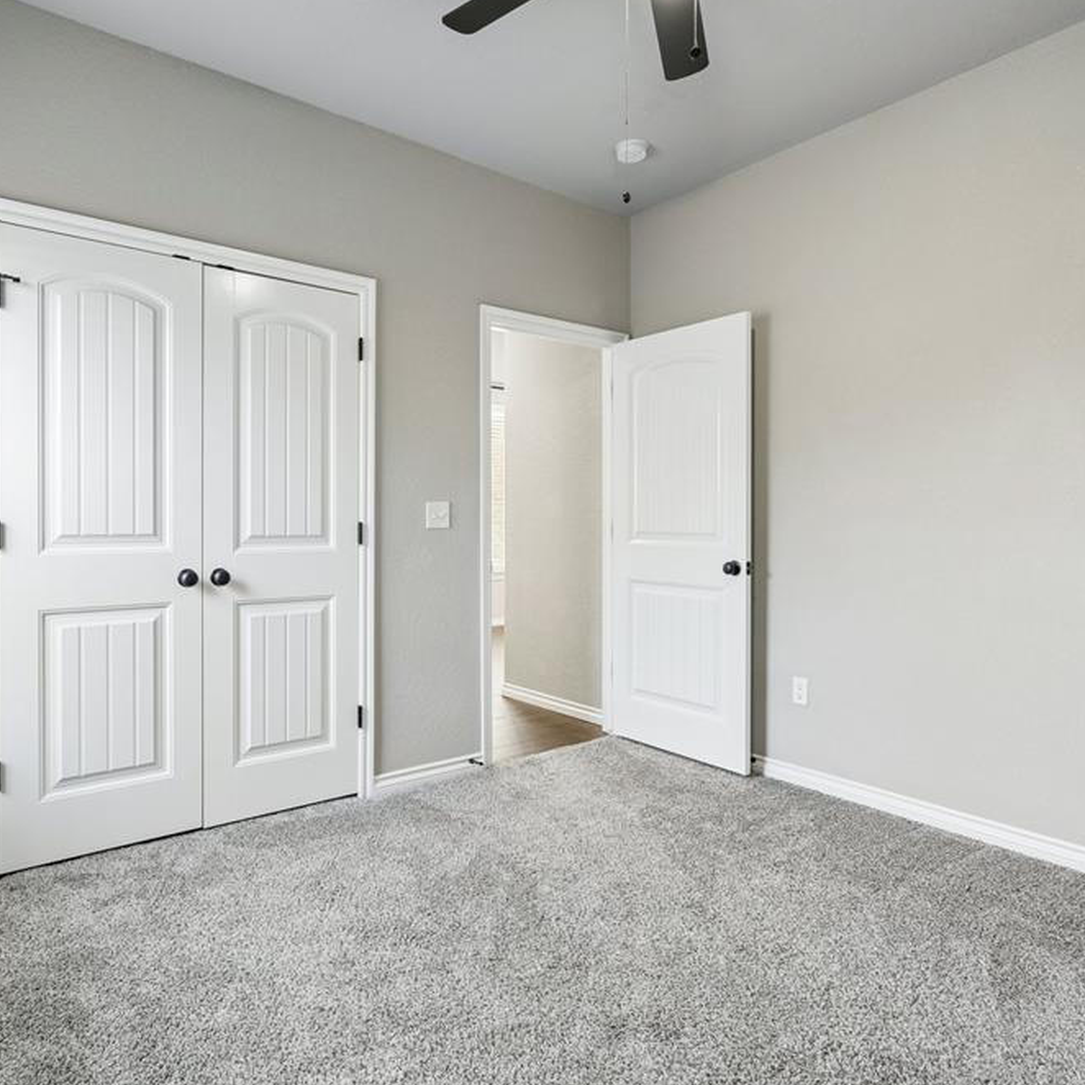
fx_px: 745
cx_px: 512
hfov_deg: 72.1
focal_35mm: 21
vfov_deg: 72.1
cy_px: 539
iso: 200
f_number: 8
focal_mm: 16
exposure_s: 1/8
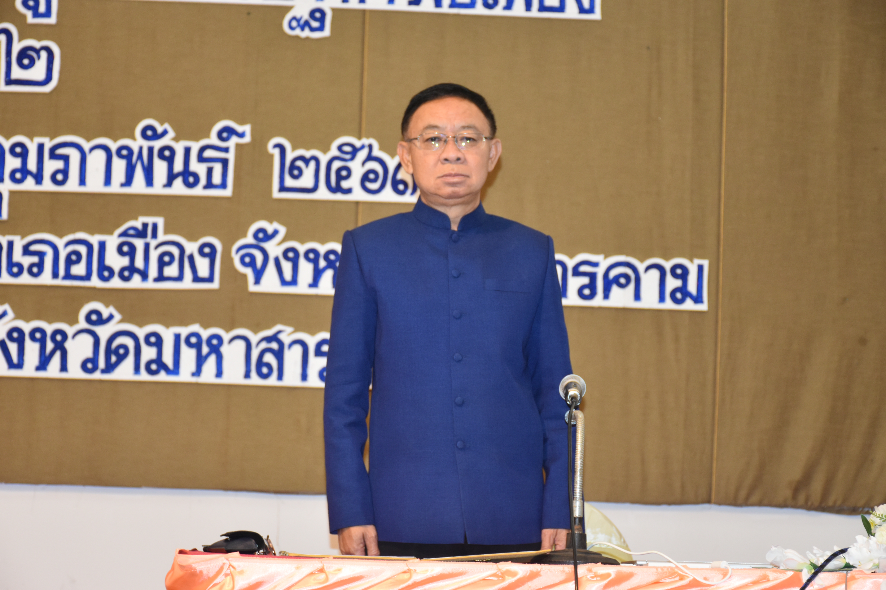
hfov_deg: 21.9
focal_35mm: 93
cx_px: 443
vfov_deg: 14.7
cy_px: 295
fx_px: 2289
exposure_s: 1/80
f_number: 5
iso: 800
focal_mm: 62
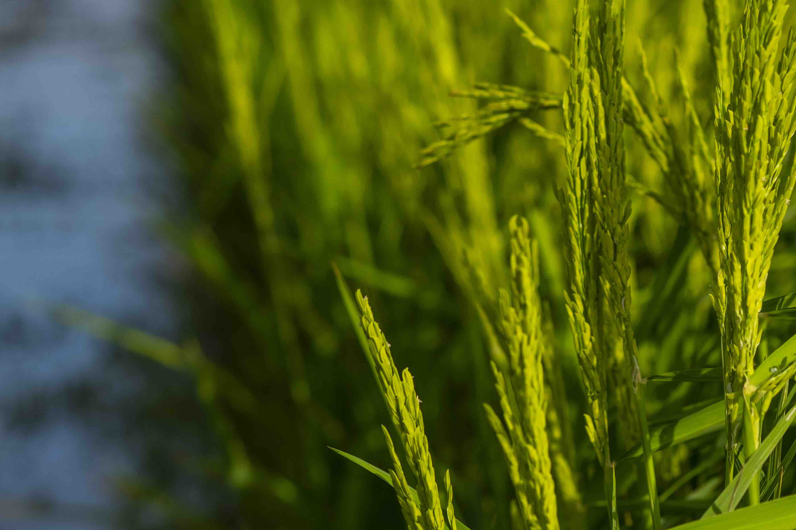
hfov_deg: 9.3
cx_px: 964
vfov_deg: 6.3
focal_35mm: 218
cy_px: 329
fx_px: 4820
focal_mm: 90
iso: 200
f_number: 4.5
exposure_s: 1/2000
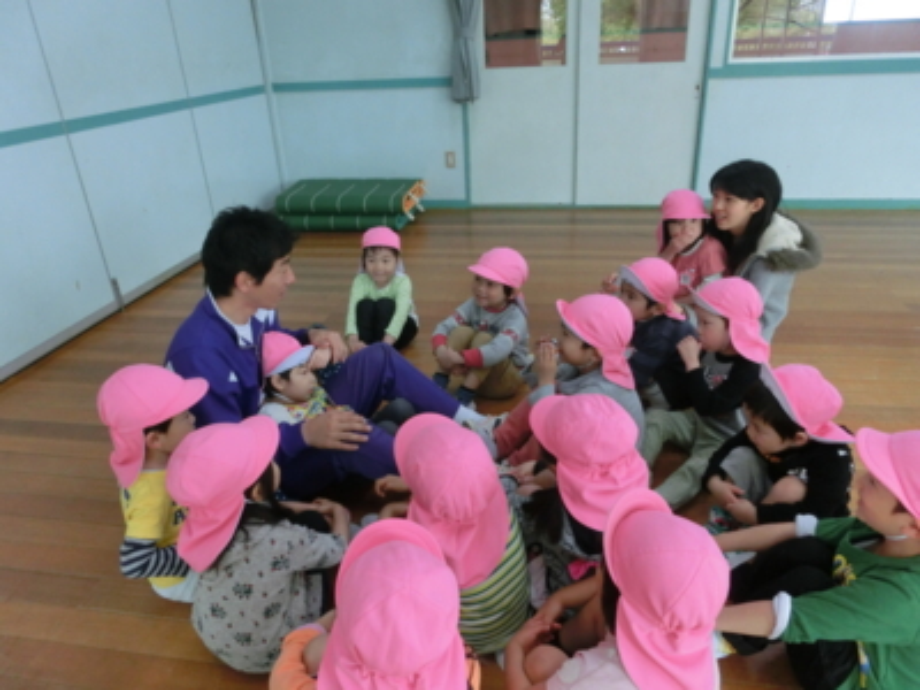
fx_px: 638
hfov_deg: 71.6
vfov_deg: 56.8
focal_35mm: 24
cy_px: 345
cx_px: 460
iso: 320
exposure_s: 1/125
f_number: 3
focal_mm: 4.24
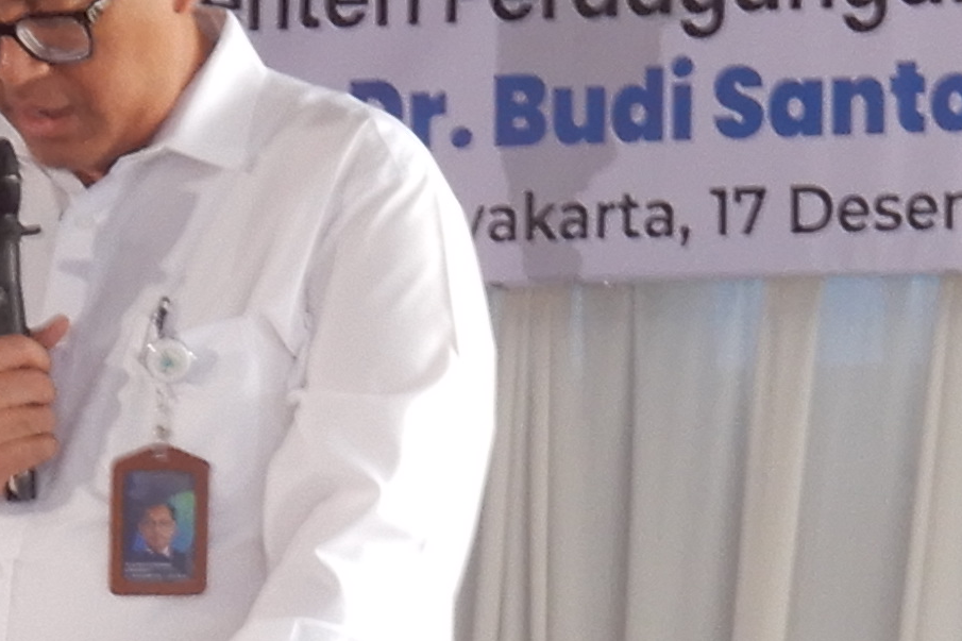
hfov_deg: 4.9
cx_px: 531
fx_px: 11140
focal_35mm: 417
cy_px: 510
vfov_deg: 3.3
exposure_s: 1/15
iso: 100
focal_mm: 12.5
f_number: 4.5
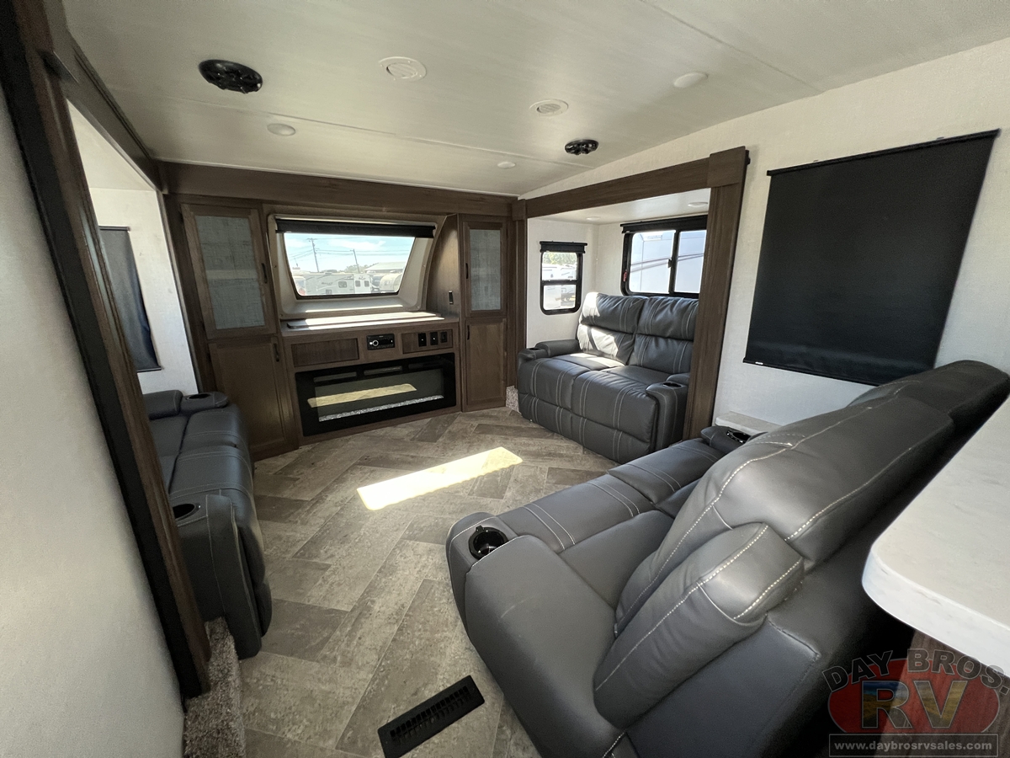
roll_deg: +2.1
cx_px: 505
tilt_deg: -16.3
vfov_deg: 89.9
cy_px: 379
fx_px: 379
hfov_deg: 106.2
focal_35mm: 13
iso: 250
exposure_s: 1/91
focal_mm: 1.57
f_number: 1.8
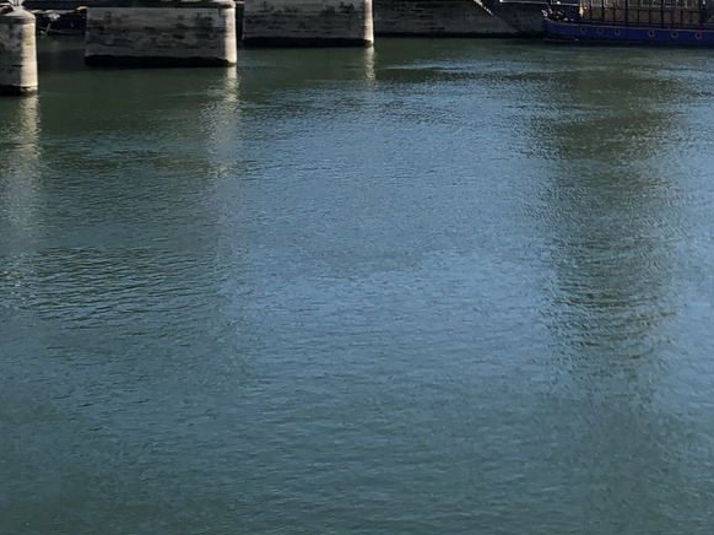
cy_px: -67
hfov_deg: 25.2
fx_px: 1588
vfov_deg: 18.3
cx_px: 492
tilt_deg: -0.3
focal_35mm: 77
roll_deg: +0.9
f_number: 1.8
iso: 20
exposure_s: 1/1799
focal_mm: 4
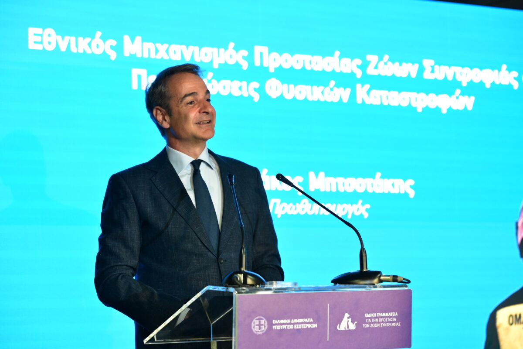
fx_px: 1438
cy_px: 174
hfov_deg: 20.6
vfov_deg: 13.8
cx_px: 262
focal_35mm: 99
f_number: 4
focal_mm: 99
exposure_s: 1/400
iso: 8000
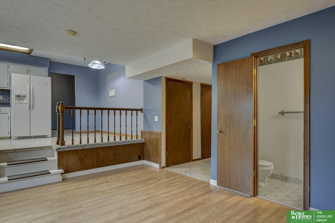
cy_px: 112
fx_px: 195
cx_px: 168
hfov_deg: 81.2
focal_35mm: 21
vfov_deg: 59.5
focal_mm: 14
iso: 400
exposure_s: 1/4
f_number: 8
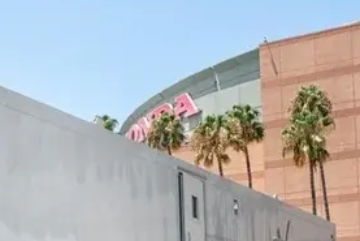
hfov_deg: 23.1
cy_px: 289
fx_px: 780
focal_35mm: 78
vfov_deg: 16.8
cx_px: -107
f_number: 7.1
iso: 200
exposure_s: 1/250
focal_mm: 18
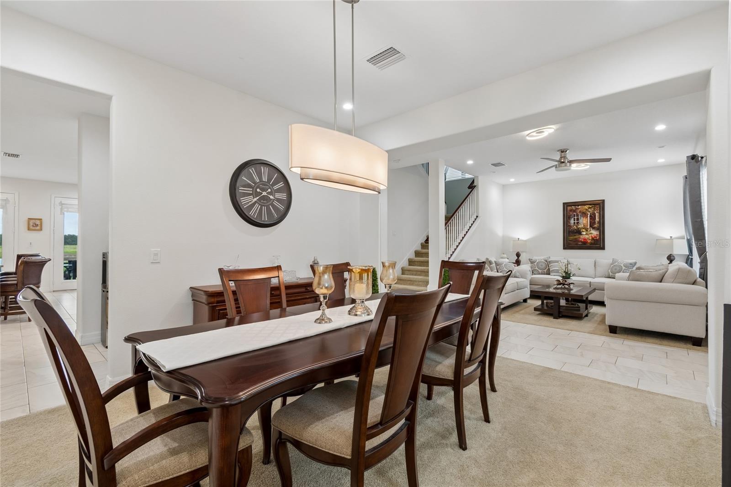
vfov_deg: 77.3
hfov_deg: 100.4
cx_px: 366
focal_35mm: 15
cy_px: 244
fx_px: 305
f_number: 7.1
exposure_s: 1/3.33
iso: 100
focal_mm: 10
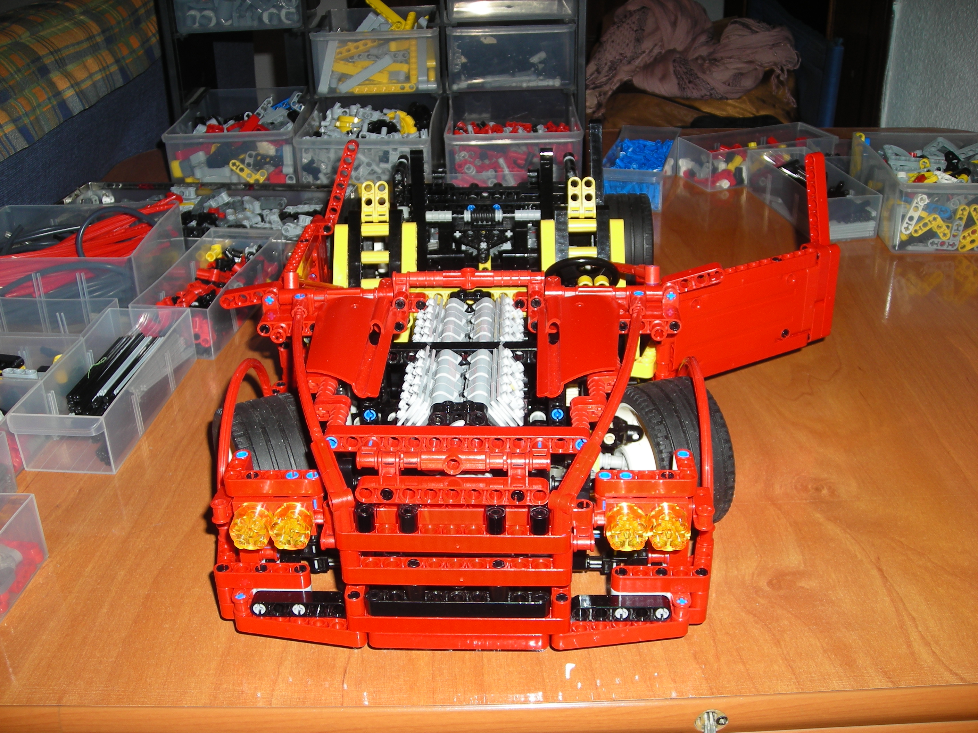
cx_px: 489
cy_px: 366
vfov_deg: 37.7
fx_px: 1074
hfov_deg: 49.0
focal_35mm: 38
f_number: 3.2
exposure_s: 1/60
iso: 50
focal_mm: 6.3
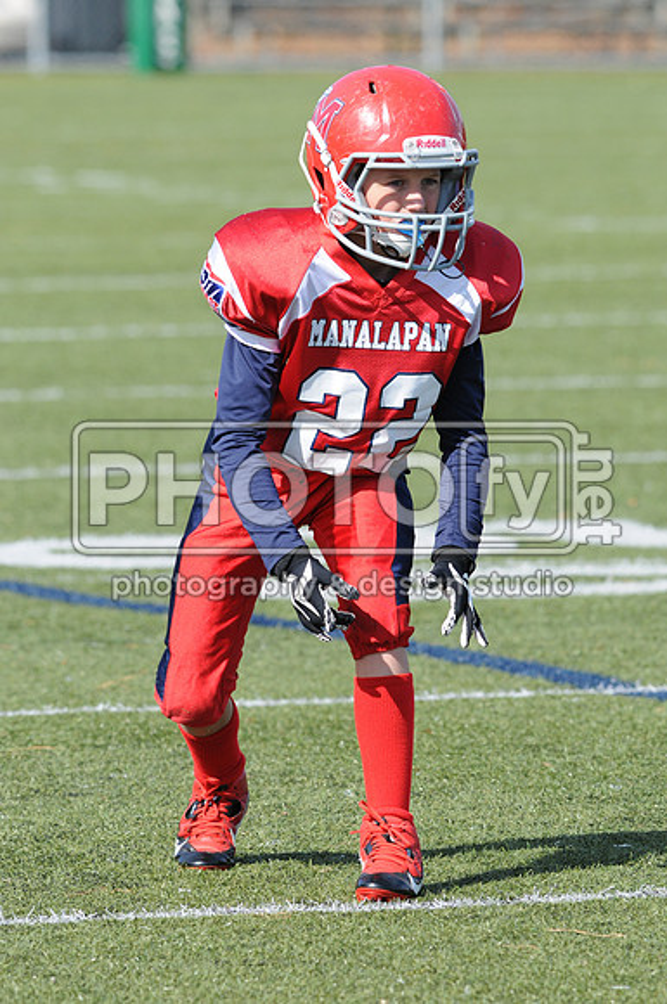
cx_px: 334
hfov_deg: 3.0
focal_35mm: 450
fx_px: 12543
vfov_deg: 4.6
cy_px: 502
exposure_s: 1/500
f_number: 7.1
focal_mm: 300
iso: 200
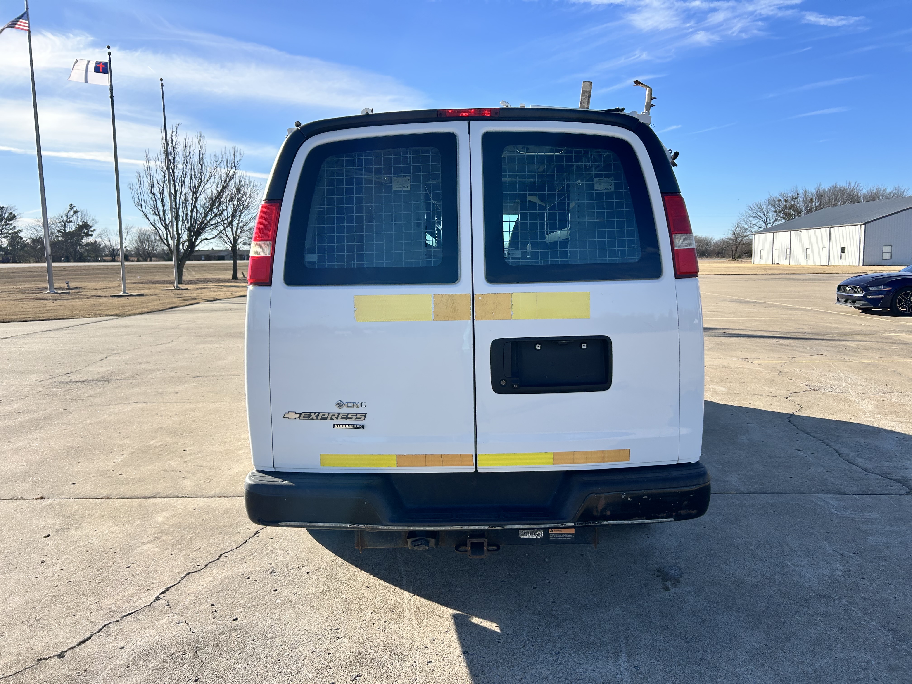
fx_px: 685
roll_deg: +1.6
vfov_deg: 53.1
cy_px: 342
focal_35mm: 26
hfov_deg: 67.3
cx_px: 456
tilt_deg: -7.2
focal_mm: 5.7
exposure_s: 1/3356
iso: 50
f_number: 1.5
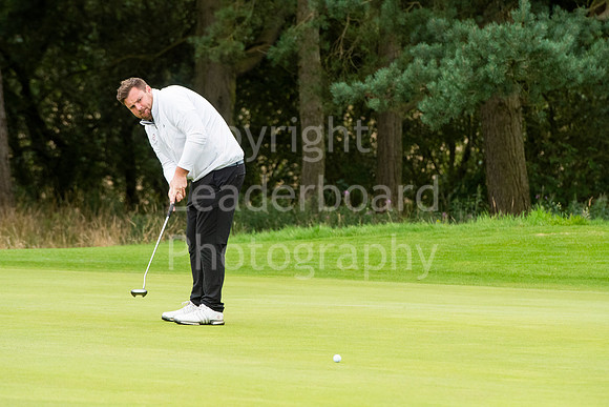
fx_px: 5076
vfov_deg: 4.6
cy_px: 204
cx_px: 304
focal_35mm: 300
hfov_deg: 6.9
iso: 1600
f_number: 5.6
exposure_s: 1/1000
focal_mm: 200
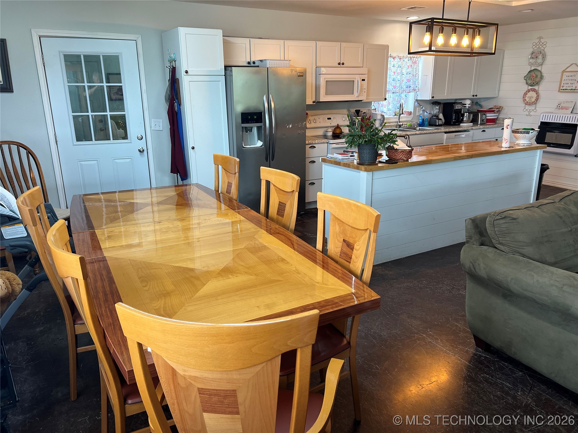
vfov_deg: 53.1
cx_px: 289
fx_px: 434
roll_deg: +0.0
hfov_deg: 67.3
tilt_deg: -17.0
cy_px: 216
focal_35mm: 26
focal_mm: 5.7
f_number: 1.5
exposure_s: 1/120
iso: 100
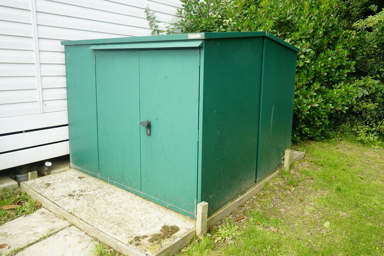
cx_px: 205
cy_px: 112
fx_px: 288
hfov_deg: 67.3
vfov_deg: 47.8
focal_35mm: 27
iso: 800
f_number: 14
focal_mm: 24
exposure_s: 1/60
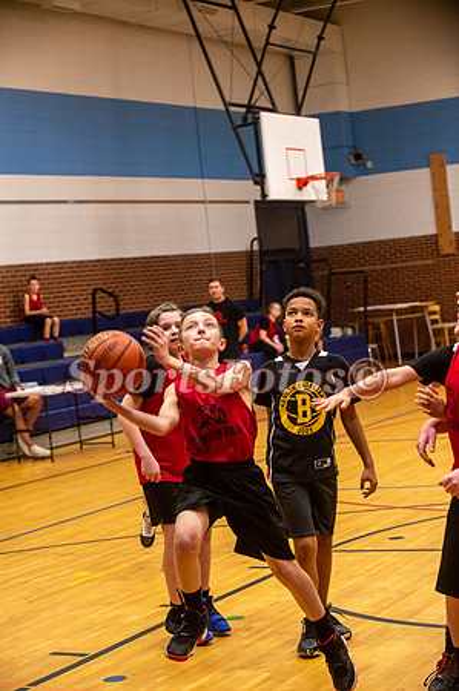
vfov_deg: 26.0
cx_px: 230
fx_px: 1495
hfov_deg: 17.5
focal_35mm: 78
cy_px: 346
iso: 5000
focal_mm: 78
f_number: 4
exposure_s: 1/500
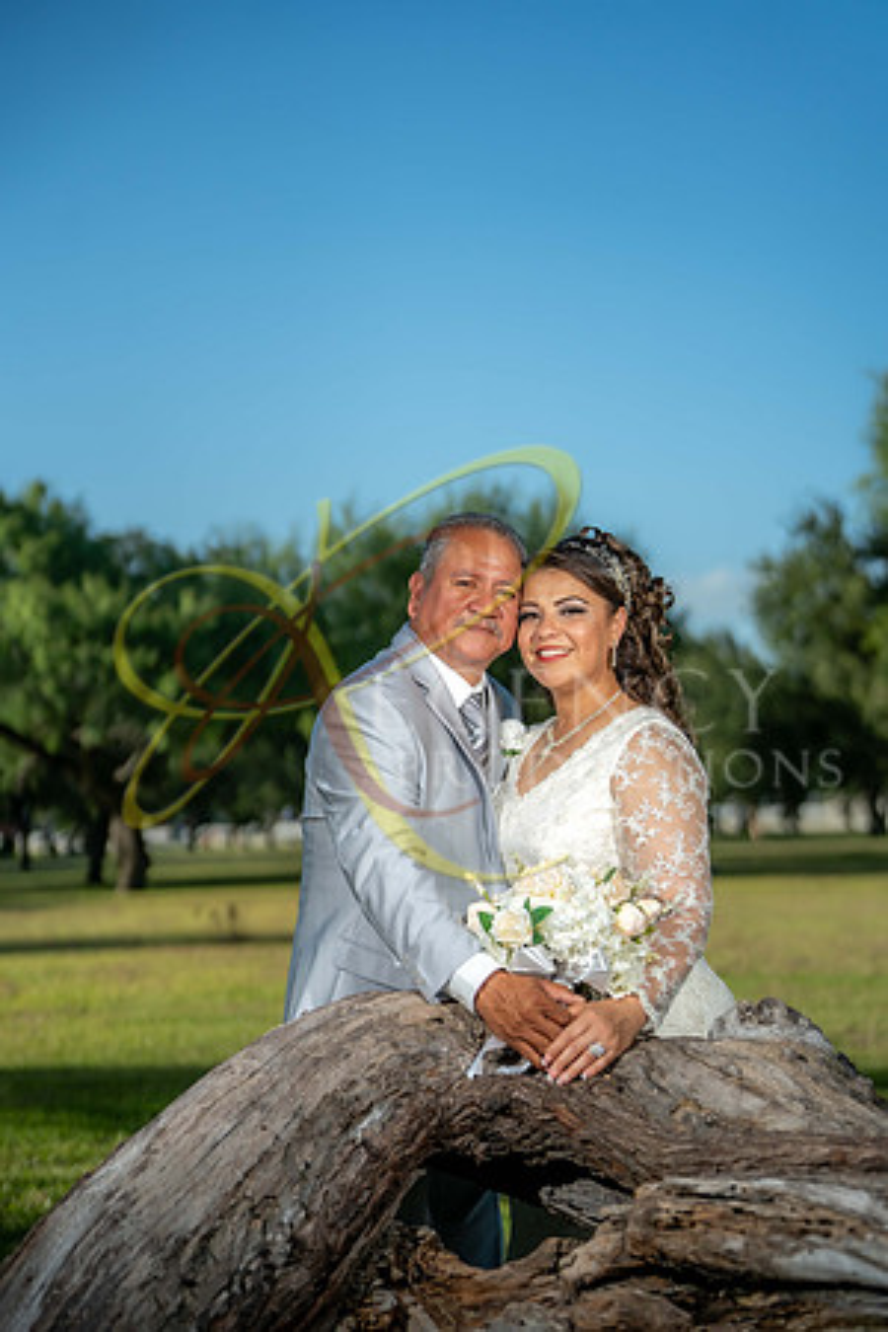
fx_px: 2479
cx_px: 444
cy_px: 666
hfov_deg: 20.3
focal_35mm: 67
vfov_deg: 30.1
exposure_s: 1/5000
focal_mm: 67
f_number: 2.5
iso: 200
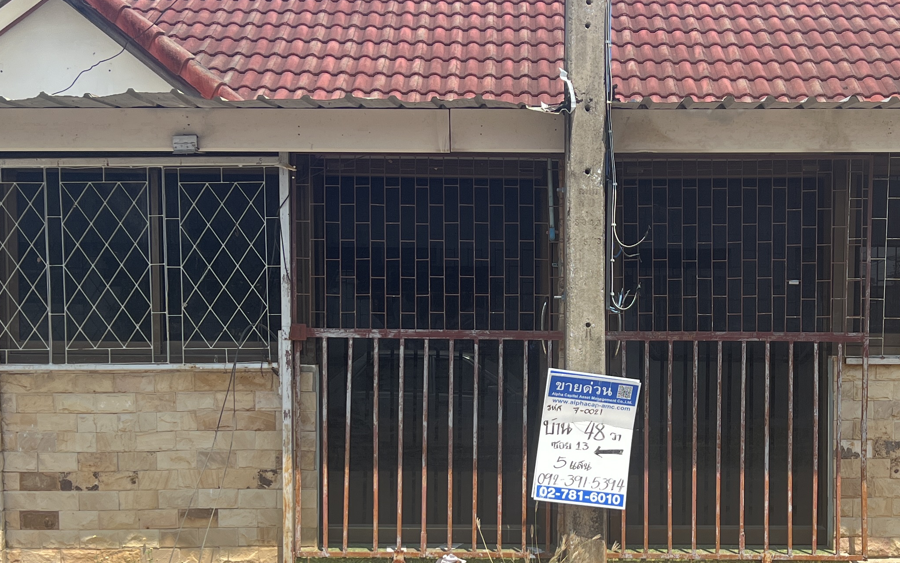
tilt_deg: -2.2
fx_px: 1324
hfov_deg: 37.3
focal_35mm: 54
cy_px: 414
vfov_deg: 23.8
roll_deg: -0.5
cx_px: 576
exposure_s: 1/2632
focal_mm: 5.7
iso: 50
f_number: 1.5
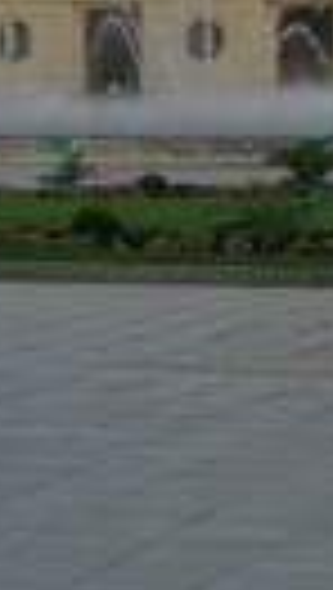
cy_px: -63
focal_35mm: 152
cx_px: 432
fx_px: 2378
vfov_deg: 13.8
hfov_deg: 7.9
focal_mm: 7.8
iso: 64
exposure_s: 1/107
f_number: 4.8
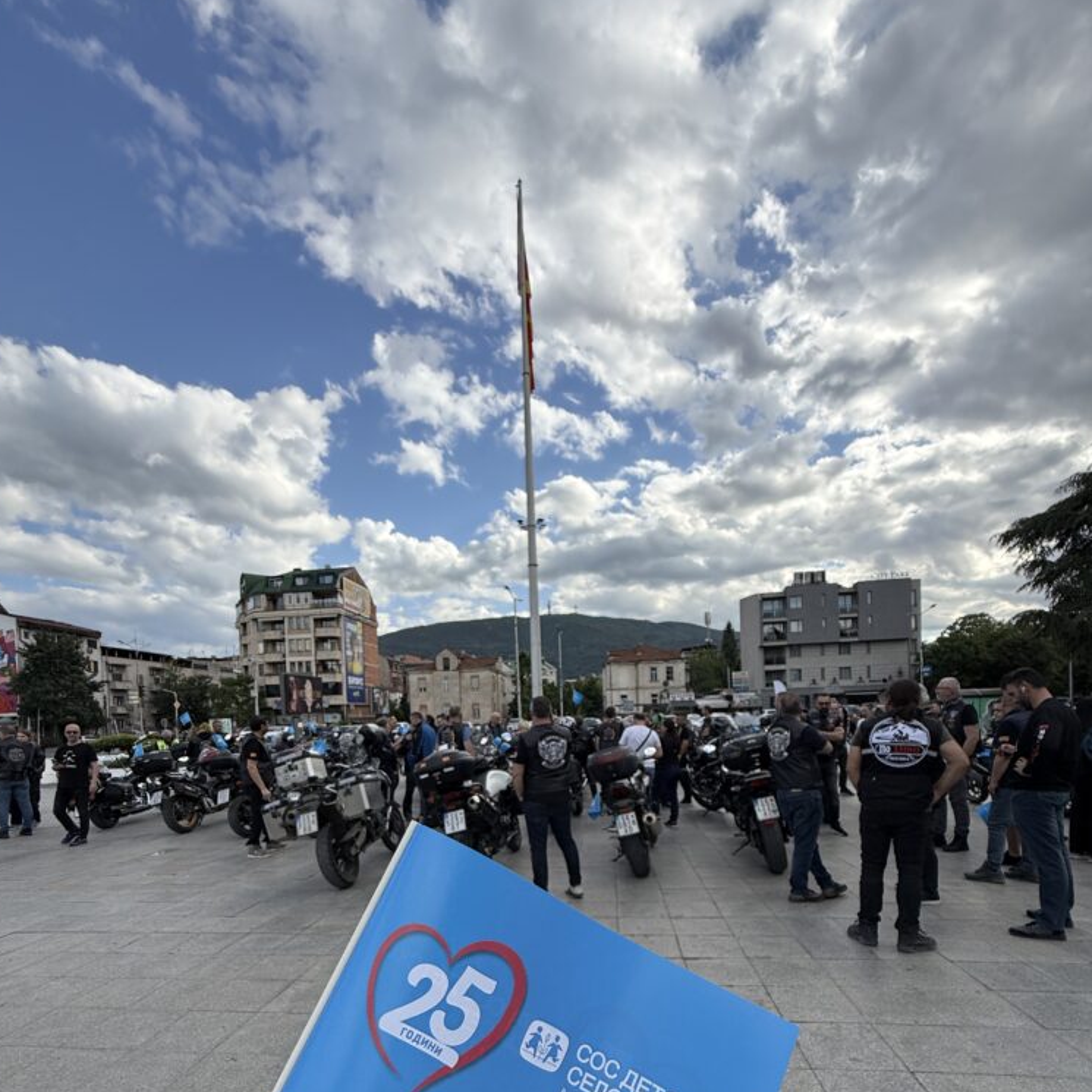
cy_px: 733
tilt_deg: -0.1
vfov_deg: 81.0
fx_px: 607
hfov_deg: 84.0
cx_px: 541
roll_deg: +1.5
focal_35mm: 17
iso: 50
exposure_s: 1/1497
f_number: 2.2
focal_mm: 2.22
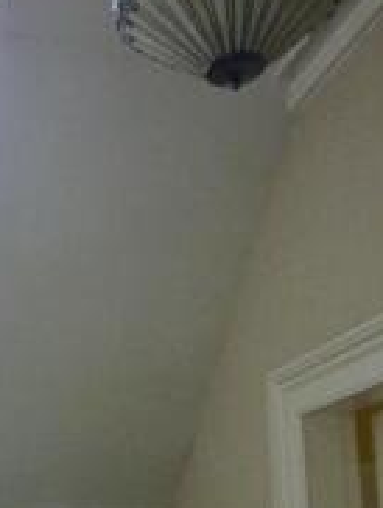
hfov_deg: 22.7
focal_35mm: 60
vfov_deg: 30.9
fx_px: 883
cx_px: -64
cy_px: 440
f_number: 3.3
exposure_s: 1/25
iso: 400
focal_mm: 4.1
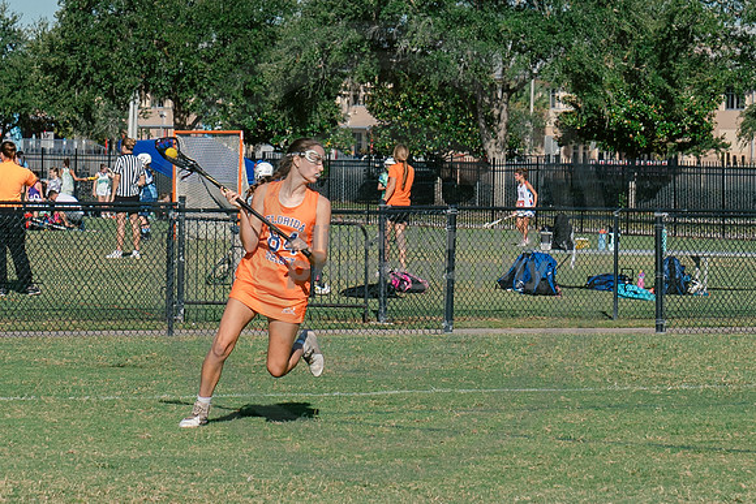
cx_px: 355
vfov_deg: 6.0
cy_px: 197
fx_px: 4791
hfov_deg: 9.0
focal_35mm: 228
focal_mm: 70
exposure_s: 1/2000
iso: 250
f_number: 5.6
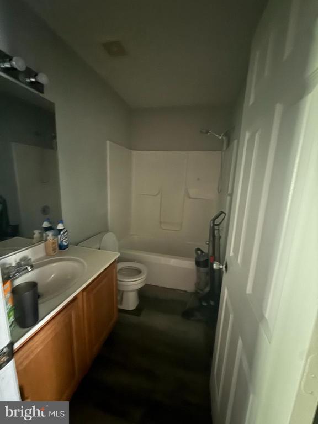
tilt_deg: -11.6
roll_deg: -4.2
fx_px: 171
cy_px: 212
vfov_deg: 102.1
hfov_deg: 85.7
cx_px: 159
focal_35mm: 14
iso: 1600
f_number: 2.2
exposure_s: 1/8
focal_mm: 2.22
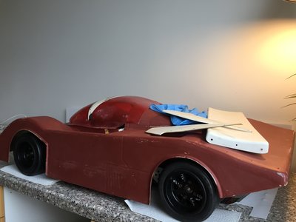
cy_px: 111
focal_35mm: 29
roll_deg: -0.7
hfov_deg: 61.7
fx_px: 248
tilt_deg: -5.2
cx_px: 148
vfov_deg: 48.2
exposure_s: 1/30
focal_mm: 4.15
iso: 32
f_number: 2.2
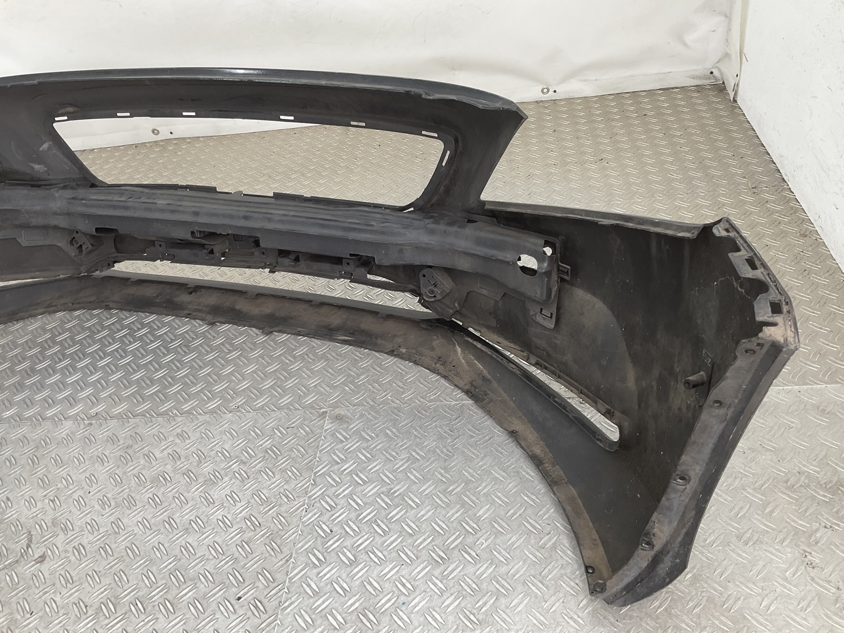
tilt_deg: -39.9
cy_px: 316
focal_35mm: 29
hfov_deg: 61.7
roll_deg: +10.8
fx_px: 707
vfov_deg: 48.2
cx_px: 422
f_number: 1.8
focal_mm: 3
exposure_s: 1/100
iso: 25
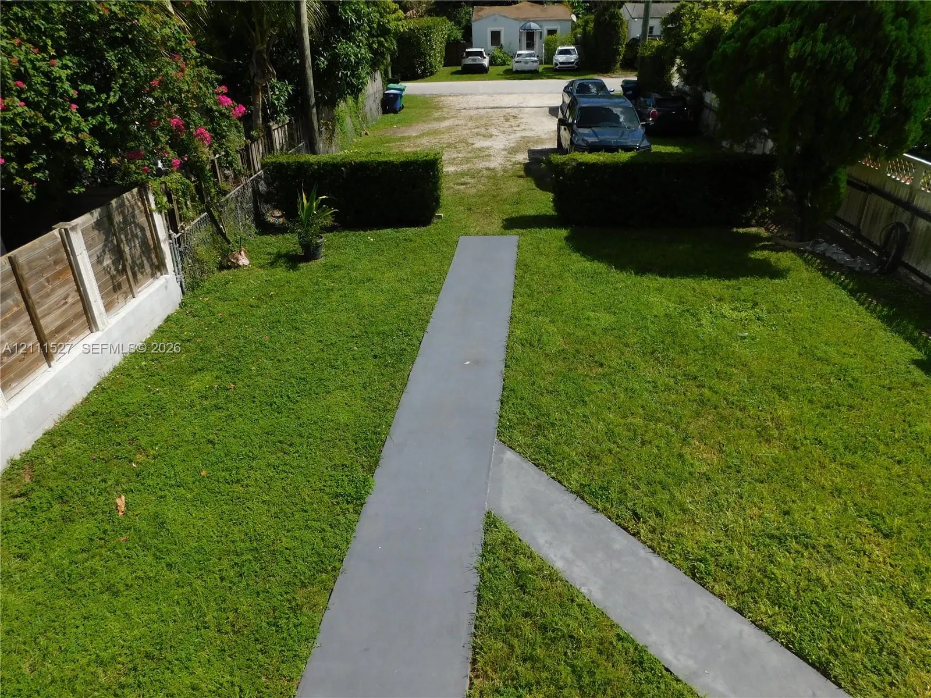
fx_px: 645
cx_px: 466
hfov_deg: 71.6
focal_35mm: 24
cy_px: 349
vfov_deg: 56.8
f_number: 6
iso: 125
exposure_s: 1/640
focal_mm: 4.1
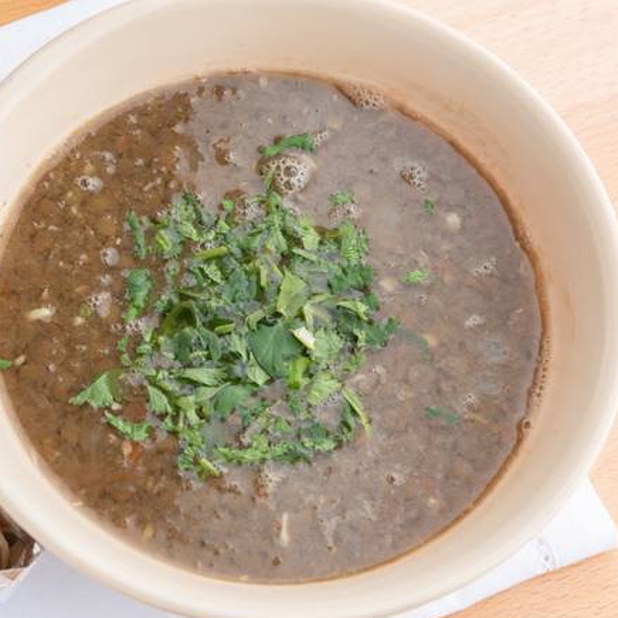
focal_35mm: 90
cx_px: 159
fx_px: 1818
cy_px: 310
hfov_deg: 19.2
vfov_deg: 19.3
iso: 100
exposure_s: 1/200
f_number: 13
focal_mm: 70
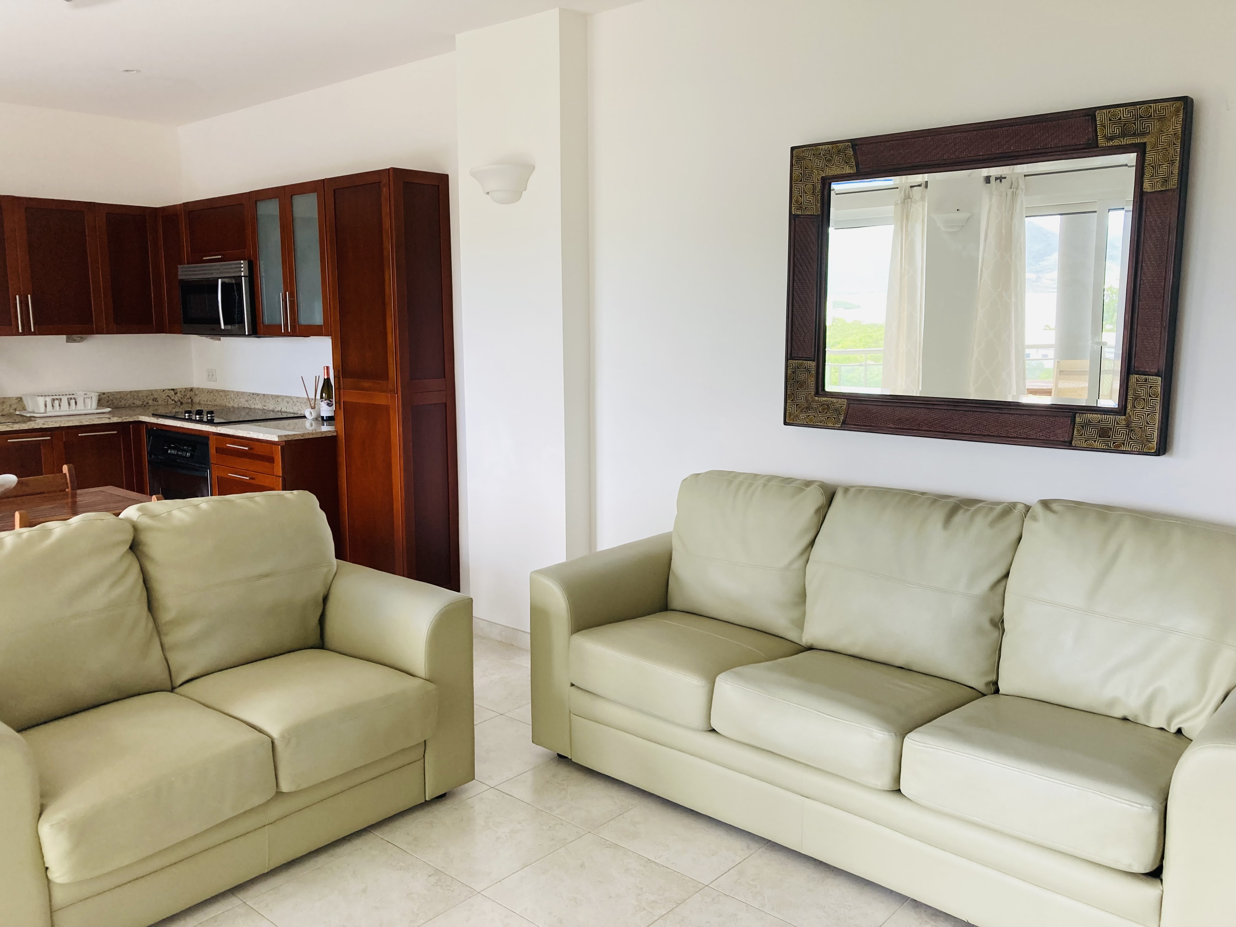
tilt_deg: -7.5
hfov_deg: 63.4
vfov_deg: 49.7
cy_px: 464
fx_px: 1000
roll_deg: +0.2
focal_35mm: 28
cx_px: 618
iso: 80
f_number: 1.8
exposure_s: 1/121
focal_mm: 3.99
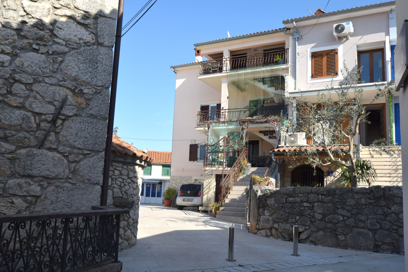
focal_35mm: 33
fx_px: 374
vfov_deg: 40.0
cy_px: 136
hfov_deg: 57.2
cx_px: 204
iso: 200
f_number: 9
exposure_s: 1/320
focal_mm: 22
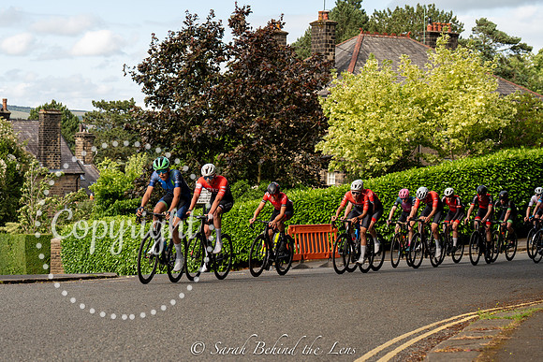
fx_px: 1326
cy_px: 227
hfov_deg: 23.1
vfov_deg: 15.5
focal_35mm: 88
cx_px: 202
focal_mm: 70
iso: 400
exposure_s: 1/640
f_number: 6.3
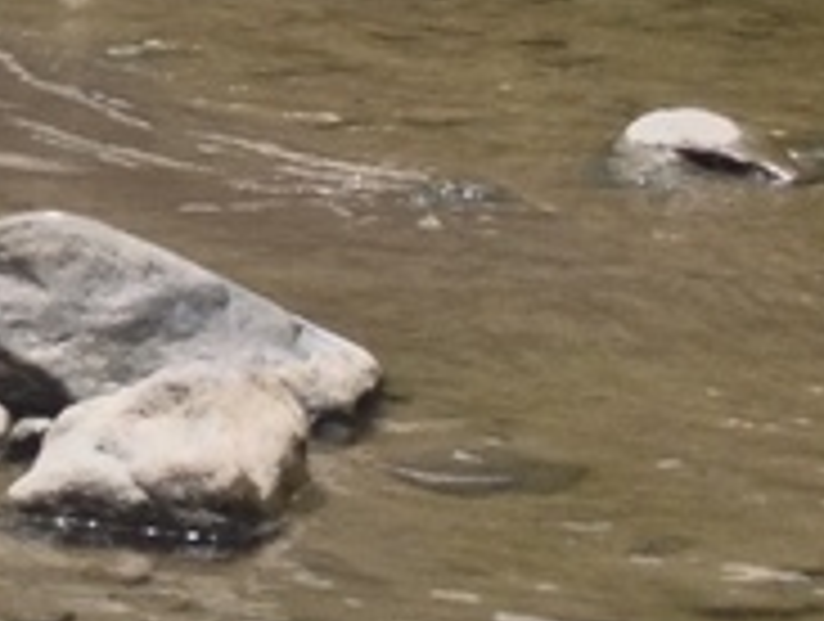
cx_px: -770
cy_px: -896
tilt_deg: -2.7
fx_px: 5462
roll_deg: +1.4
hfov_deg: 8.2
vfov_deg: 6.2
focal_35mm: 229
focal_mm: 4.28
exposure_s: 1/951
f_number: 2.4
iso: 50
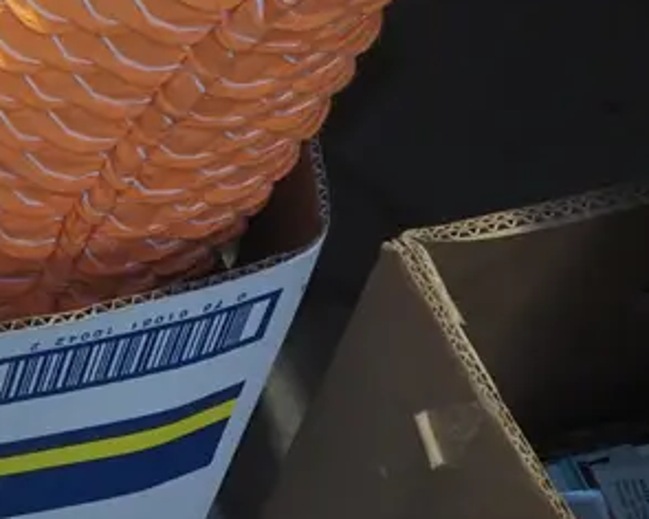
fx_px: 1825
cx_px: -411
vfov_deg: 15.4
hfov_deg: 17.5
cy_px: -172
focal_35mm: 95
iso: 1000
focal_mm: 14
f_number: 5.6
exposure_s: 1/80
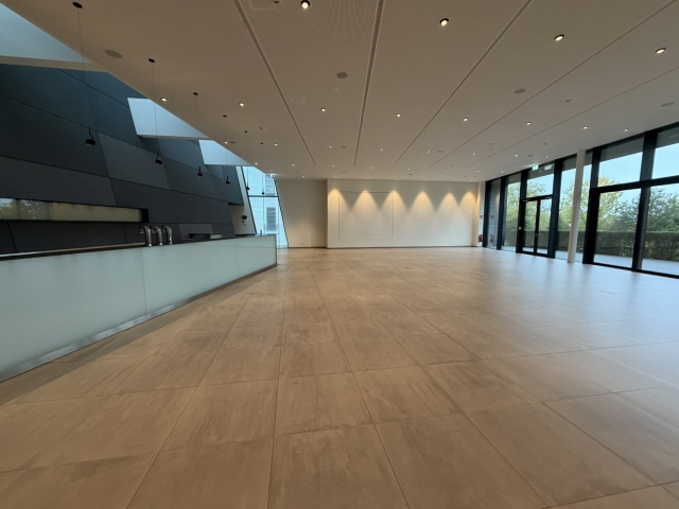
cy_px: 254
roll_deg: -0.9
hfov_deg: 102.1
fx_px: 275
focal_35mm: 14
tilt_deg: -3.4
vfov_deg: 85.7
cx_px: 340
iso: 250
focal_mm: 2.22
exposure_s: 1/50
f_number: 2.2
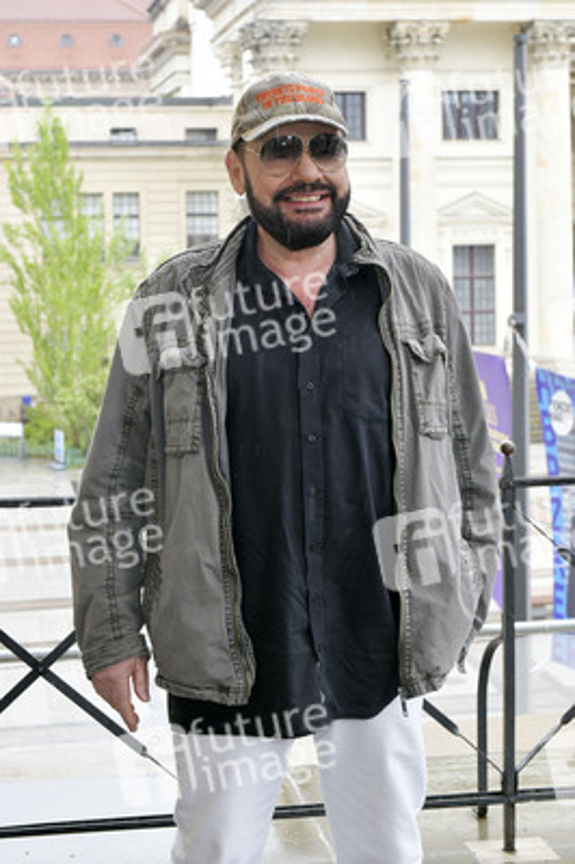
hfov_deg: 24.2
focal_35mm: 56
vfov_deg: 35.7
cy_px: 432
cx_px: 288
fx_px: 1344
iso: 1000
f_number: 8
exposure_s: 1/200
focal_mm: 56
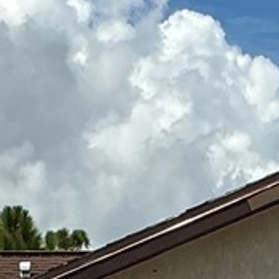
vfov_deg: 7.1
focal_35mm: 234
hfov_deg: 7.5
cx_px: 62
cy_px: 623
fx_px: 2134
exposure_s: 1/3788
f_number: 1.8
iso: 25
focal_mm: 3
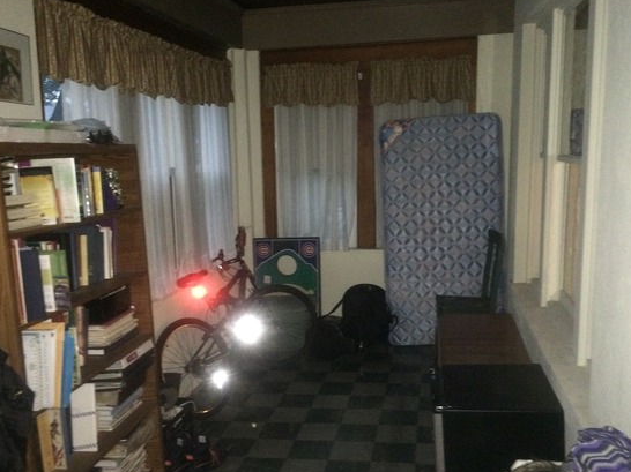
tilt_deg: -9.2
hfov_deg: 54.0
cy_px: 246
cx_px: 314
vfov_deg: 41.8
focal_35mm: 34
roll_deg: +3.0
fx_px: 619
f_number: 2.2
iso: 640
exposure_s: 1/16
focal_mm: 4.15
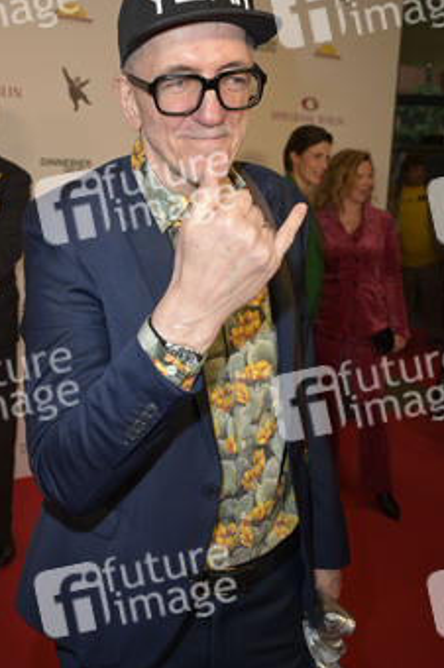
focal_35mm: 40
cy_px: 297
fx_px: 741
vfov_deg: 48.4
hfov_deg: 33.3
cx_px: 193
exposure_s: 1/160
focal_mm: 34
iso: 640
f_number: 5.6
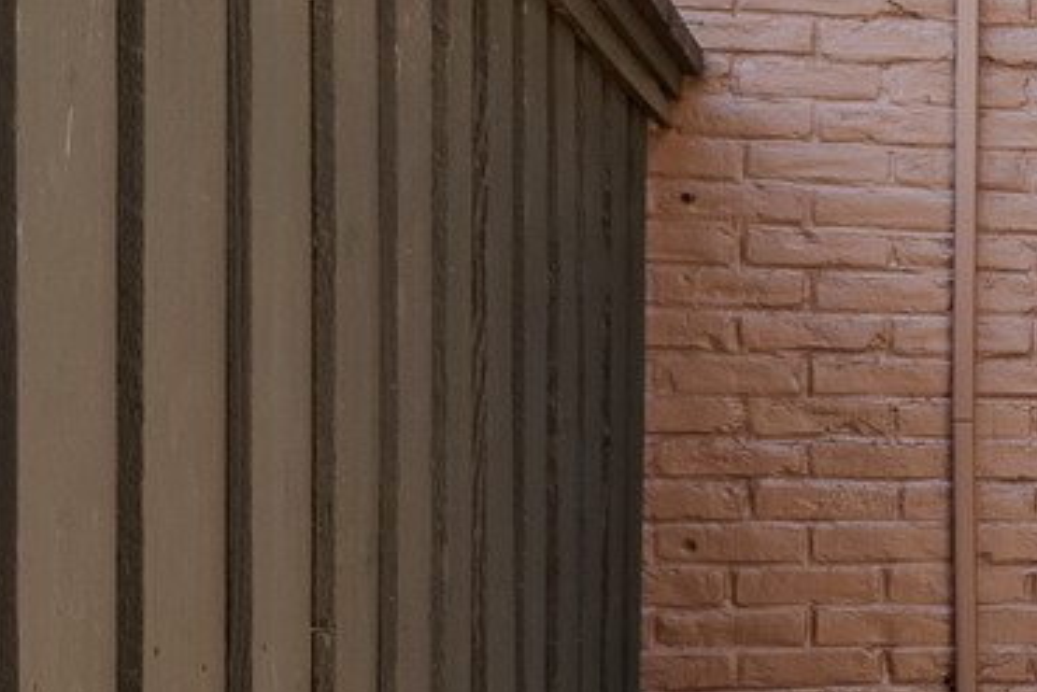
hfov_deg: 18.1
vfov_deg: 15.5
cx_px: 1886
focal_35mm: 88
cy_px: 541
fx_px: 2536
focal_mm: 10
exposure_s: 1/50
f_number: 11
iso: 100
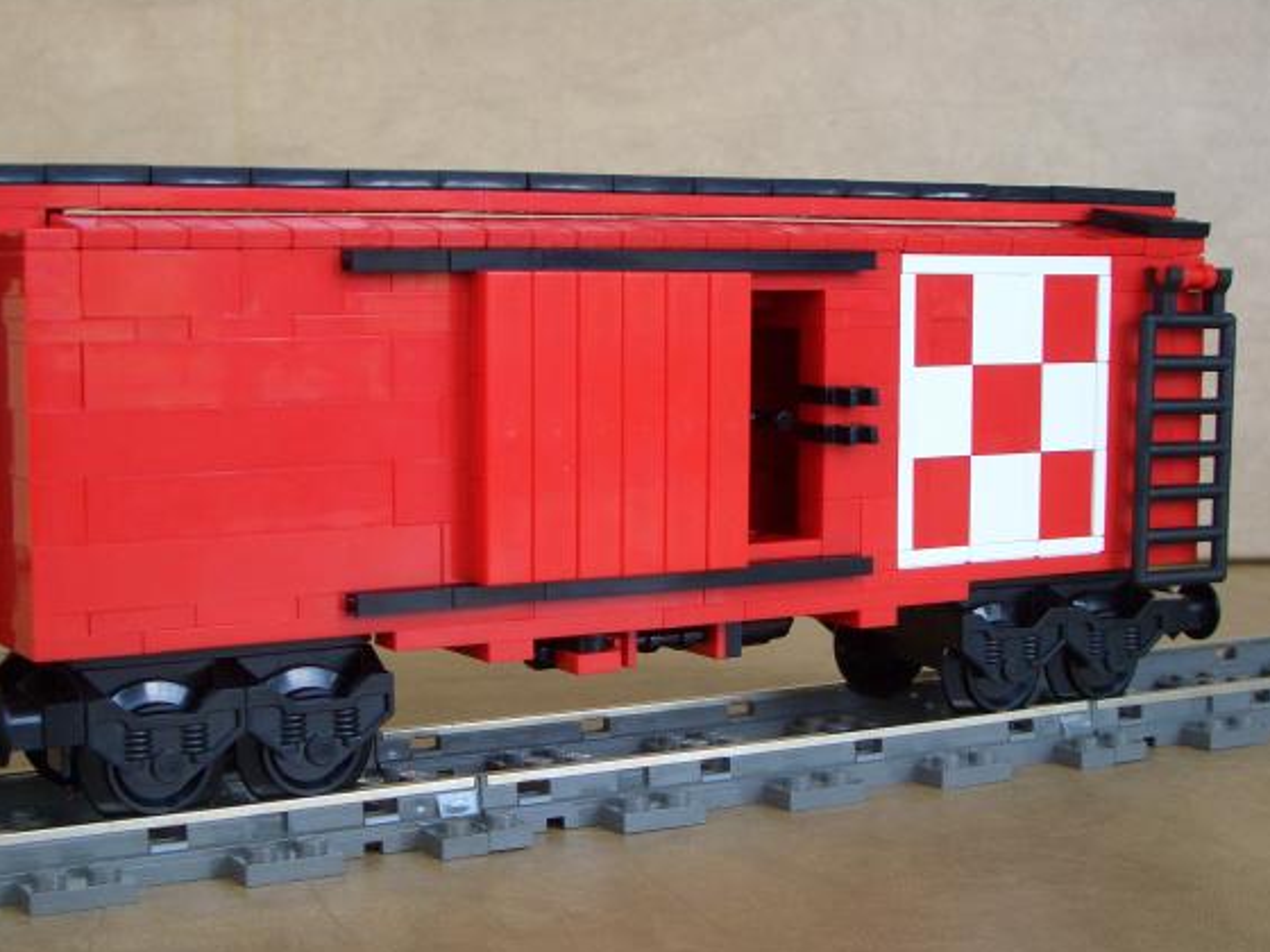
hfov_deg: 34.3
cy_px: 528
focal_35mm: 56
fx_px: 2055
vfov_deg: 26.1
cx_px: 560
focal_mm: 8.2
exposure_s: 1/80
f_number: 3.1
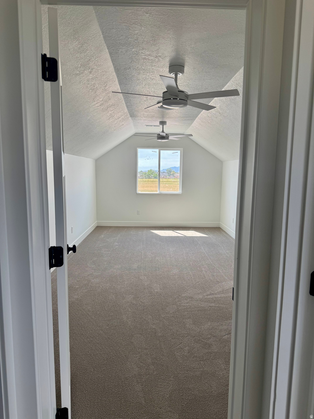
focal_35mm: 24
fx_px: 290
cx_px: 157
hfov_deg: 56.8
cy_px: 210
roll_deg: -0.8
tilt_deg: -7.4
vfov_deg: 71.6
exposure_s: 1/350
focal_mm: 6.76
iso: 80
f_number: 1.78
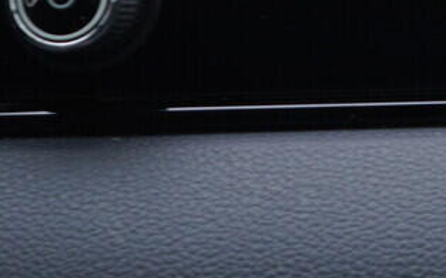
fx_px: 2052
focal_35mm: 169
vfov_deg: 7.4
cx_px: 705
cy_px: -322
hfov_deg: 11.8
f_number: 2.8
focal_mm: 24
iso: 200
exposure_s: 1/40
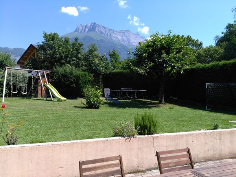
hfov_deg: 63.4
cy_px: 88
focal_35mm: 28
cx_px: 118
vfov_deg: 49.7
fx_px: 191
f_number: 2
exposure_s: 1/738
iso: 100
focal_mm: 2.96
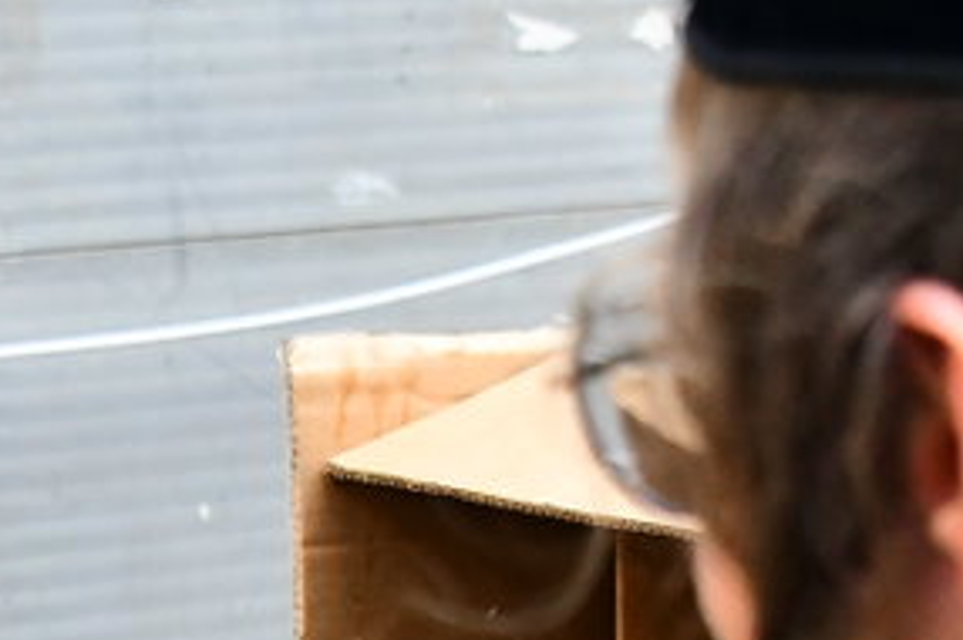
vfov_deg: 7.0
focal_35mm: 196
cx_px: -44
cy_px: 699
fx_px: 5237
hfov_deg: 10.4
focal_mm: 40
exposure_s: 1/100
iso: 4000
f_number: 5.6
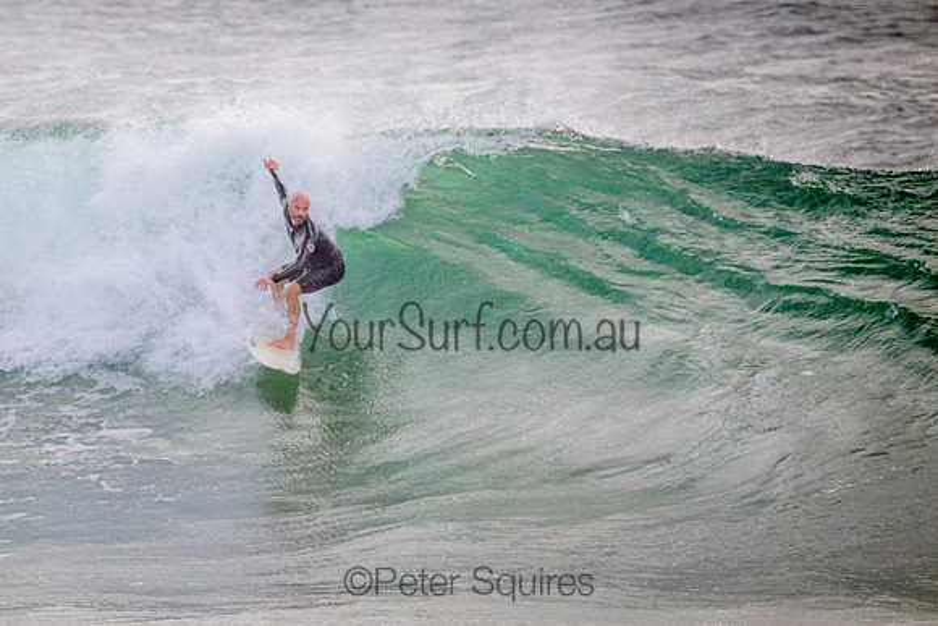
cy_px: 267
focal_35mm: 1060
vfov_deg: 1.3
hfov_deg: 1.9
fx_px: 27620
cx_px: 352
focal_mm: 800
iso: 1800
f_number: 11
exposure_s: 1/2000
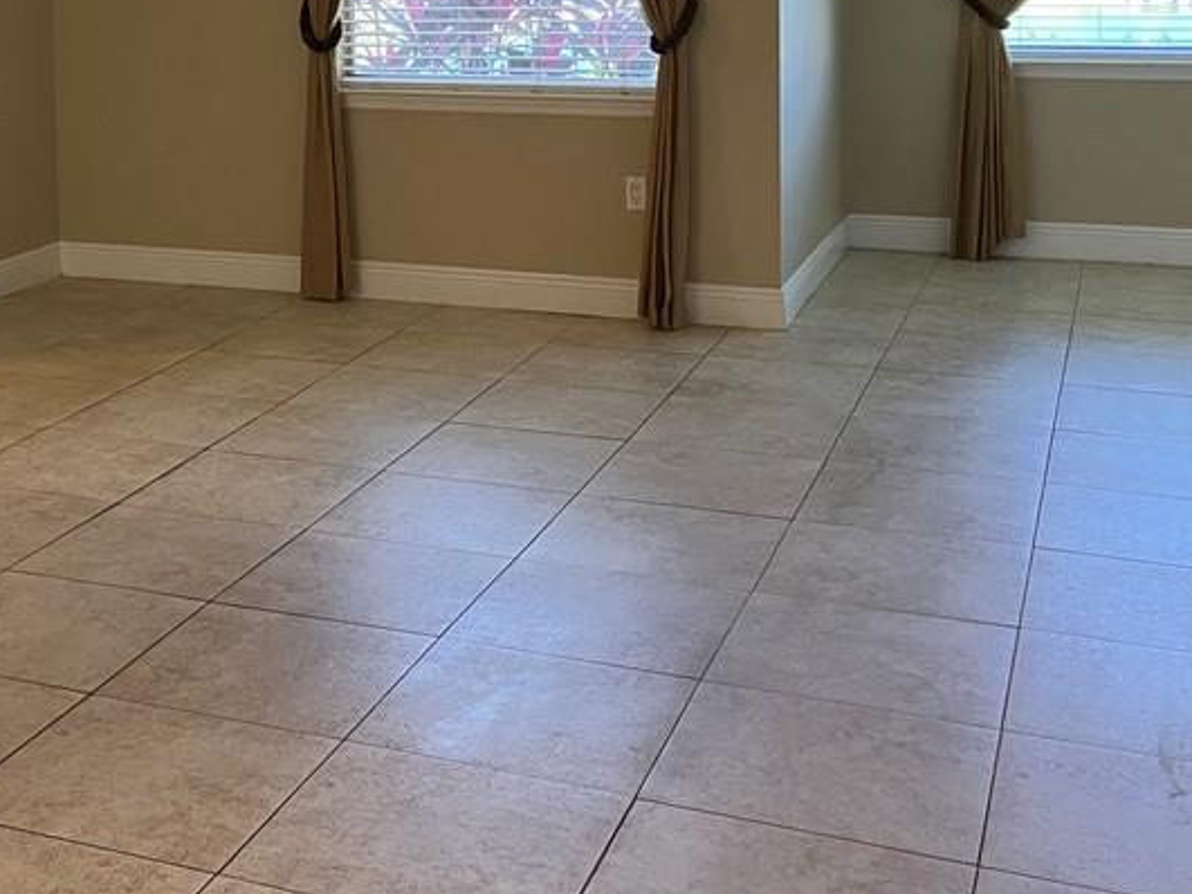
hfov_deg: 33.9
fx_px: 1859
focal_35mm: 54
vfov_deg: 26.1
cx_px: 153
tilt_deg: -3.3
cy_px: 74
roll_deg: +1.5
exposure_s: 1/60
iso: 80
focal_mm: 3.99
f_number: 1.8
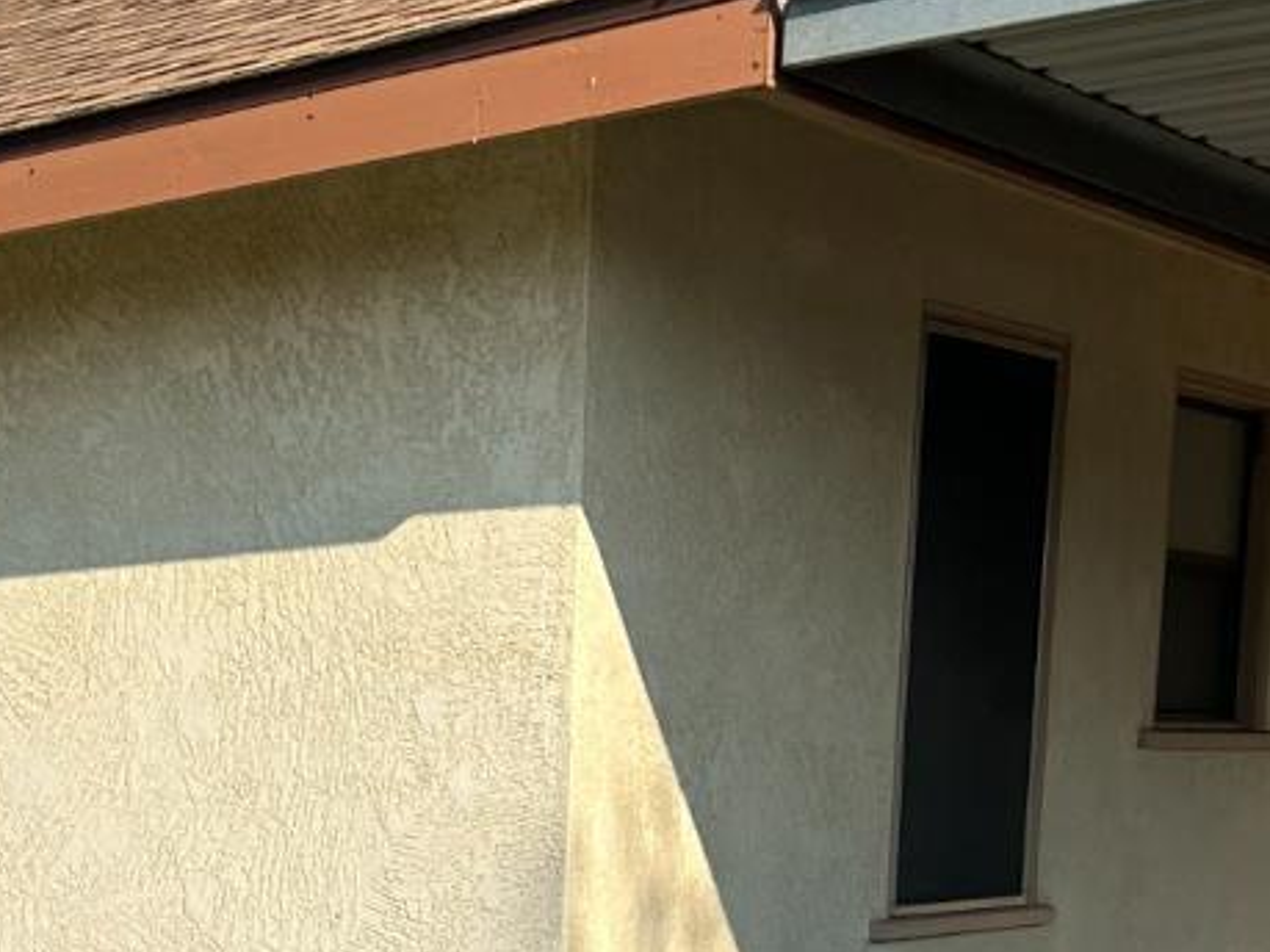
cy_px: 1413
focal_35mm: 85
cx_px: -484
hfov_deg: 20.5
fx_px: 3118
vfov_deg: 16.0
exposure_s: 1/5587
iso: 50
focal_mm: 5.7
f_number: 1.5
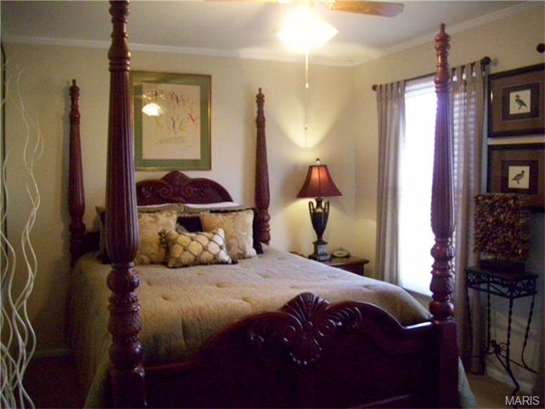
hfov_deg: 56.8
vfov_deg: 44.2
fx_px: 504
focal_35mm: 32
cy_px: 204
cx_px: 272
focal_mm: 5.7
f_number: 2.9
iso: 640
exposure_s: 1/30
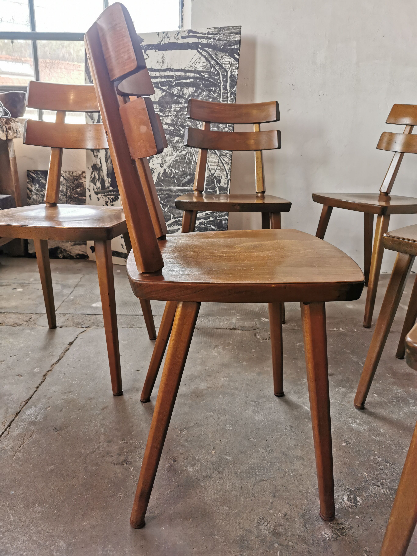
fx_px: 434
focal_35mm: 27
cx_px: 208
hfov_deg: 51.4
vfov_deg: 65.3
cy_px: 278
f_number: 1.6
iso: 100
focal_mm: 5.56
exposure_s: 1/100
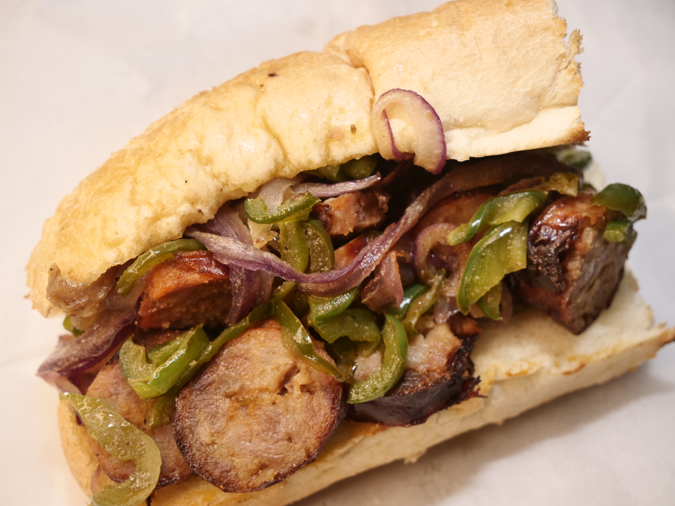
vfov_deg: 31.5
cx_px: 338
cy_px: 253
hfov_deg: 41.2
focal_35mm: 46
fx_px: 897
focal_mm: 23
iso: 400
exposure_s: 1/250
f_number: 5
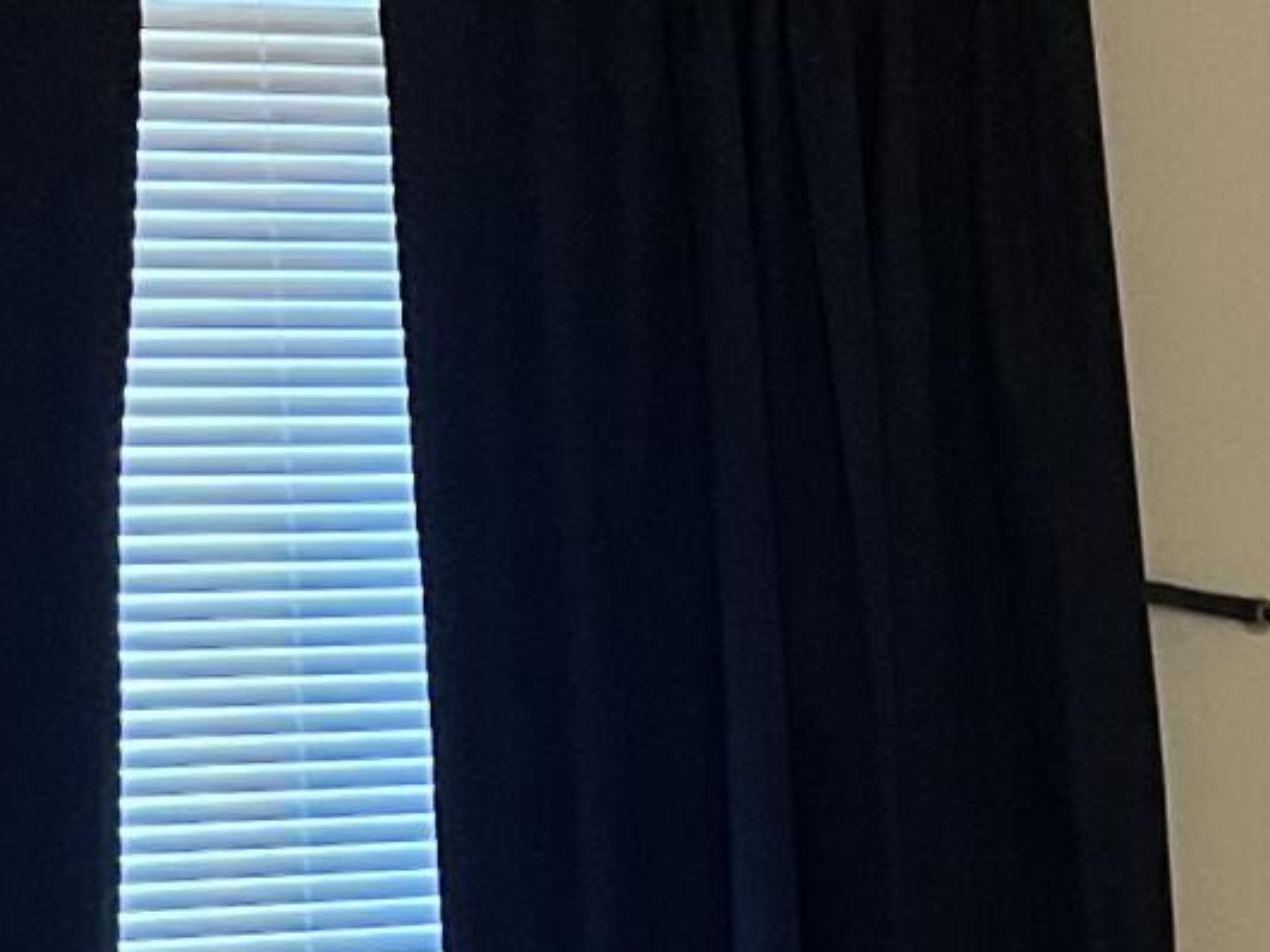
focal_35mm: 147
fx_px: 5392
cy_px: 1218
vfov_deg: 9.9
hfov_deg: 13.0
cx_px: 1576
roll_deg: +0.9
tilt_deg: -5.3
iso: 400
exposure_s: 1/60
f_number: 1.6
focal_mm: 5.1
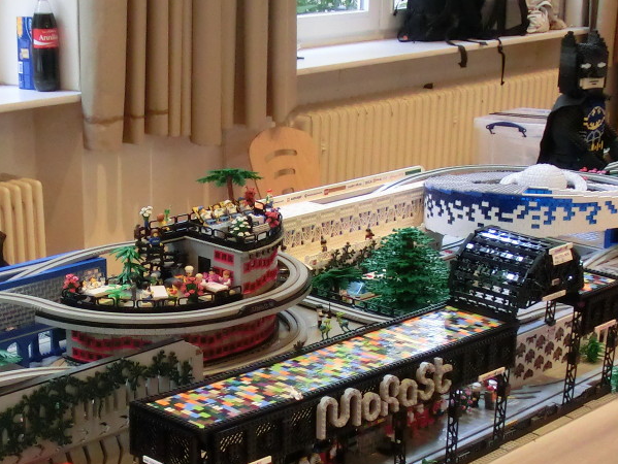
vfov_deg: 18.6
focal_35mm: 79
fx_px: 1411
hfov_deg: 24.6
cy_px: 354
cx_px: 197
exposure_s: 1/50
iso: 800
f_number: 3.9
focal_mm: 6.61
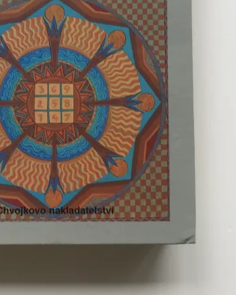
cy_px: 36
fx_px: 541
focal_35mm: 62
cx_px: 35
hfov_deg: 24.1
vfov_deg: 29.4
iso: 25
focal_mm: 3.99
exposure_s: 1/50
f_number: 1.8
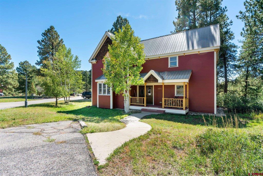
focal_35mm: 18
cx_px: 132
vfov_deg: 67.4
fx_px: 132
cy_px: 88
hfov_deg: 90.0
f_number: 8
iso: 640
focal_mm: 18
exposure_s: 1/1000
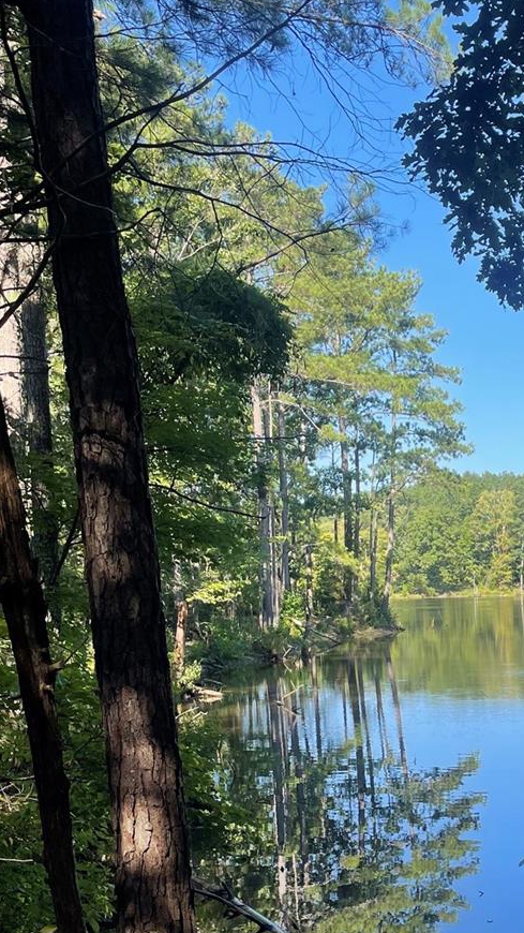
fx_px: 1236
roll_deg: +2.2
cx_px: 553
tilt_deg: -5.8
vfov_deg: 40.0
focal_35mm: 50
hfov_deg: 22.8
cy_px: 716
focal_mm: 4.2
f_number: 1.6
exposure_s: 1/972
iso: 32
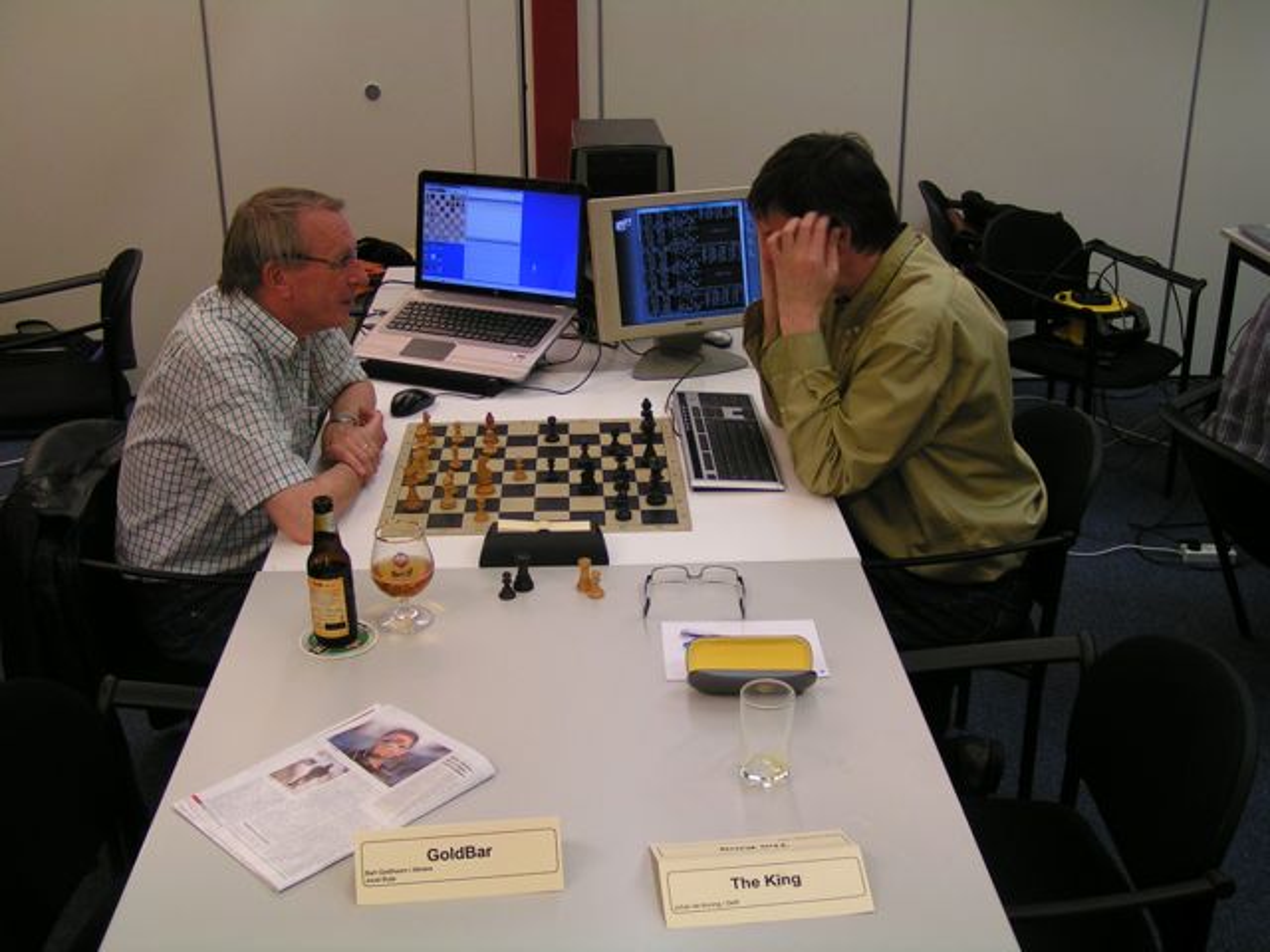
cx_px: 635
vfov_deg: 37.7
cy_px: 476
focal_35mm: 38
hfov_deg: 49.0
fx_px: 1394
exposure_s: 1/40
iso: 80
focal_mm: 5.8
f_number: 2.8
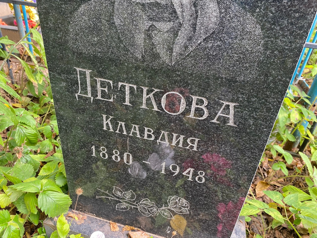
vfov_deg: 53.1
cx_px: 158
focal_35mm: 26
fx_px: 238
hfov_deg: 67.3
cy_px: 119
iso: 125
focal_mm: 4.25
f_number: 1.8
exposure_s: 1/121
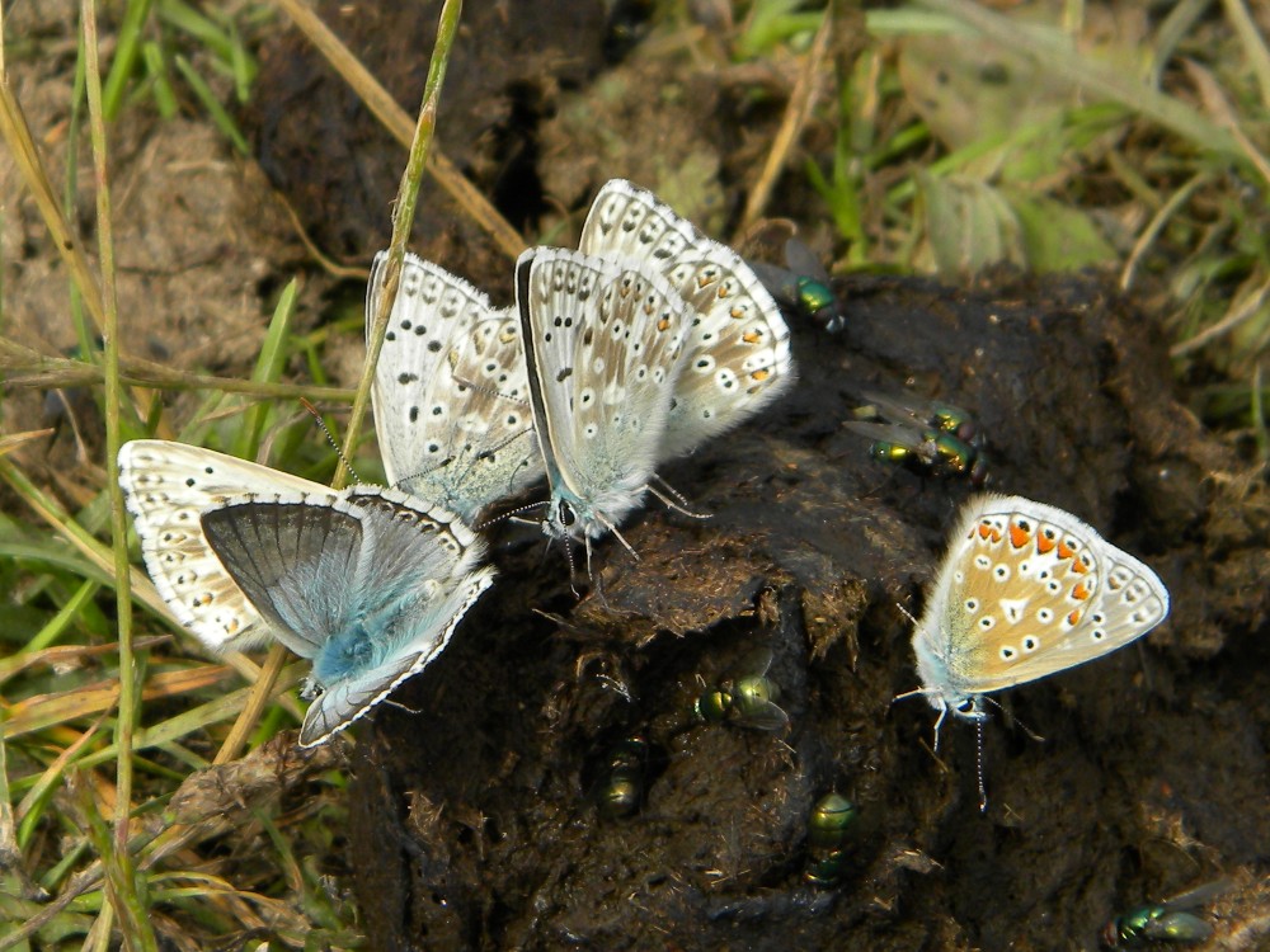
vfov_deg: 15.7
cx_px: 635
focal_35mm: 94
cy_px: 476
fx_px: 3449
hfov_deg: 20.9
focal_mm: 16.9
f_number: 4.6
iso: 80
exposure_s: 1/443
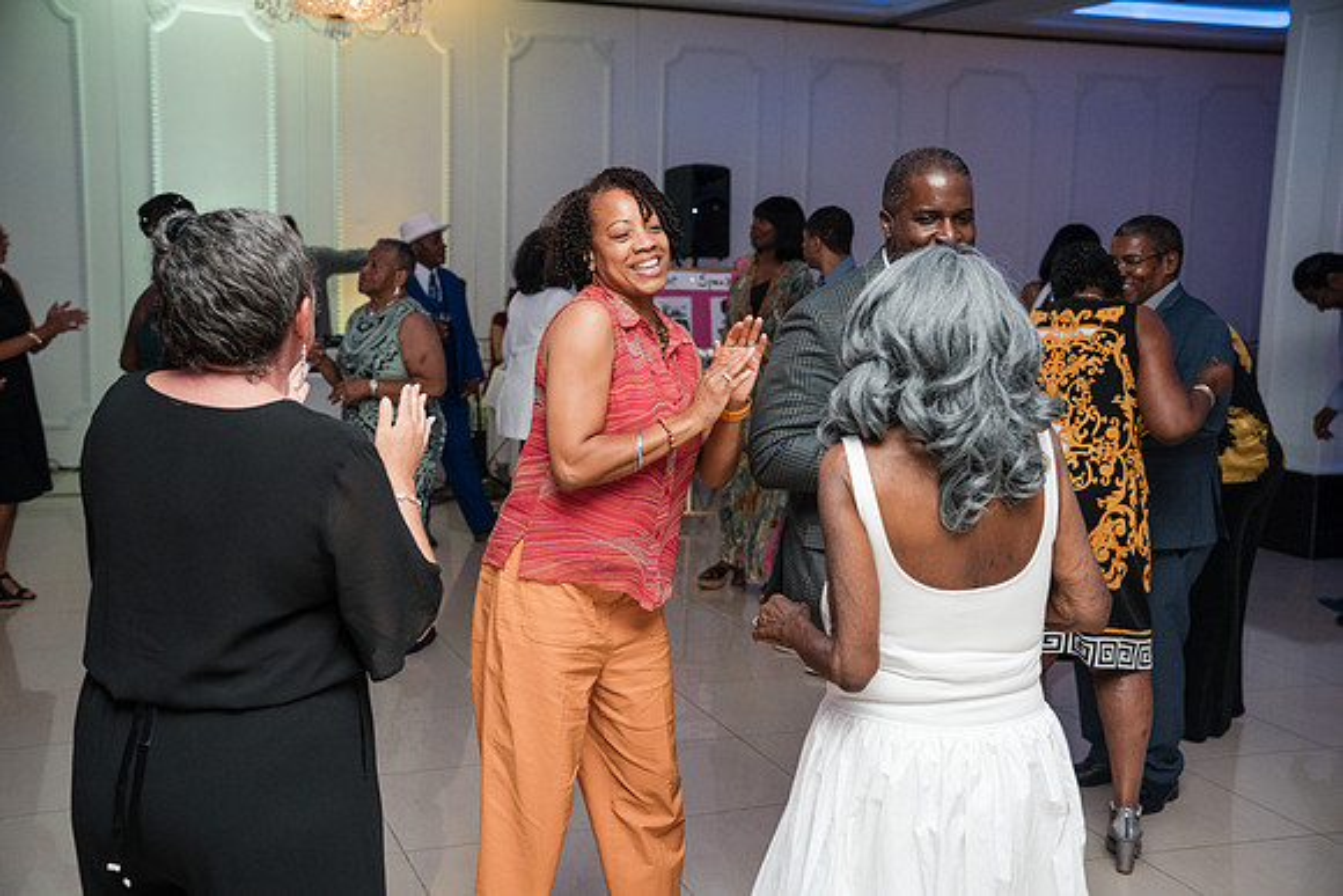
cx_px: 672
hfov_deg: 45.4
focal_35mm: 43
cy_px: 448
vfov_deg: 31.2
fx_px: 1604
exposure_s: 1/250
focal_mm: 43
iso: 4000
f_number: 4
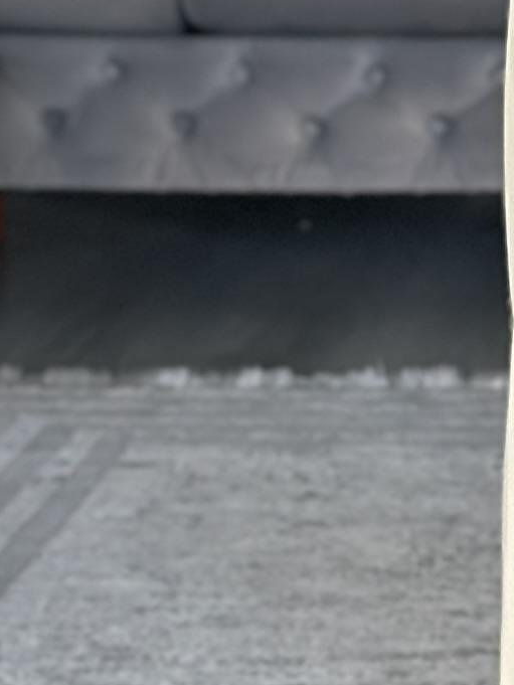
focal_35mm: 284
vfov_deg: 6.9
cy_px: -298
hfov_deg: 5.2
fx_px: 5621
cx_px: 763
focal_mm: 6.86
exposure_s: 1/78
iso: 125
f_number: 1.78
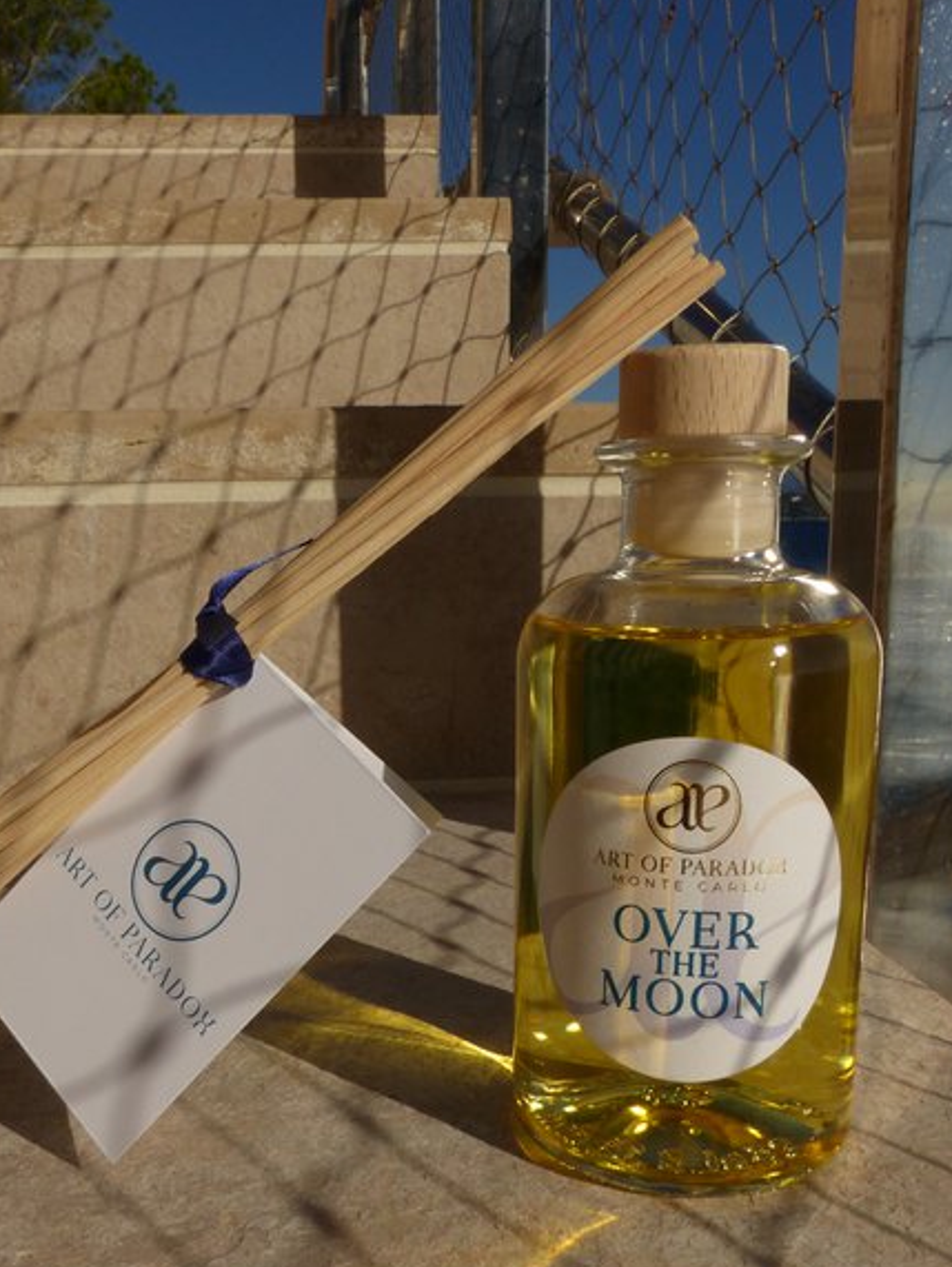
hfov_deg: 40.5
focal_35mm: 35
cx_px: 362
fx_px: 1282
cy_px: 801
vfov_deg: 52.0
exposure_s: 1/1300
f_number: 6.3
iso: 100
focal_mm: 4.5
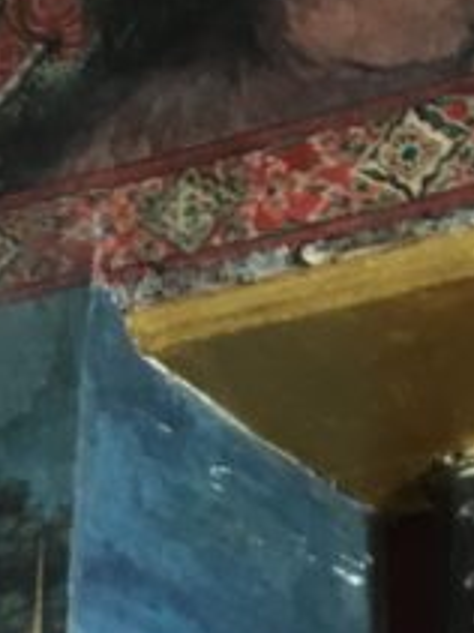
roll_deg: -3.6
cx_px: -342
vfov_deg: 12.0
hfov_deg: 10.0
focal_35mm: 141
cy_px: 1392
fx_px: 2577
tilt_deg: +15.6
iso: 50
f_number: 2.2
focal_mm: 4.15
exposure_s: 1/33
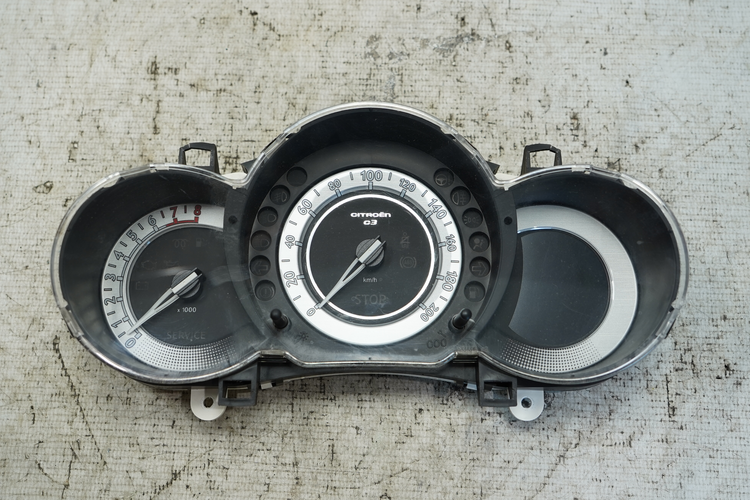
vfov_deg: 33.4
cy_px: 250
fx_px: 833
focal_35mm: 40
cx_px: 375
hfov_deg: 48.5
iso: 200
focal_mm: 27
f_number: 4
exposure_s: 1/60
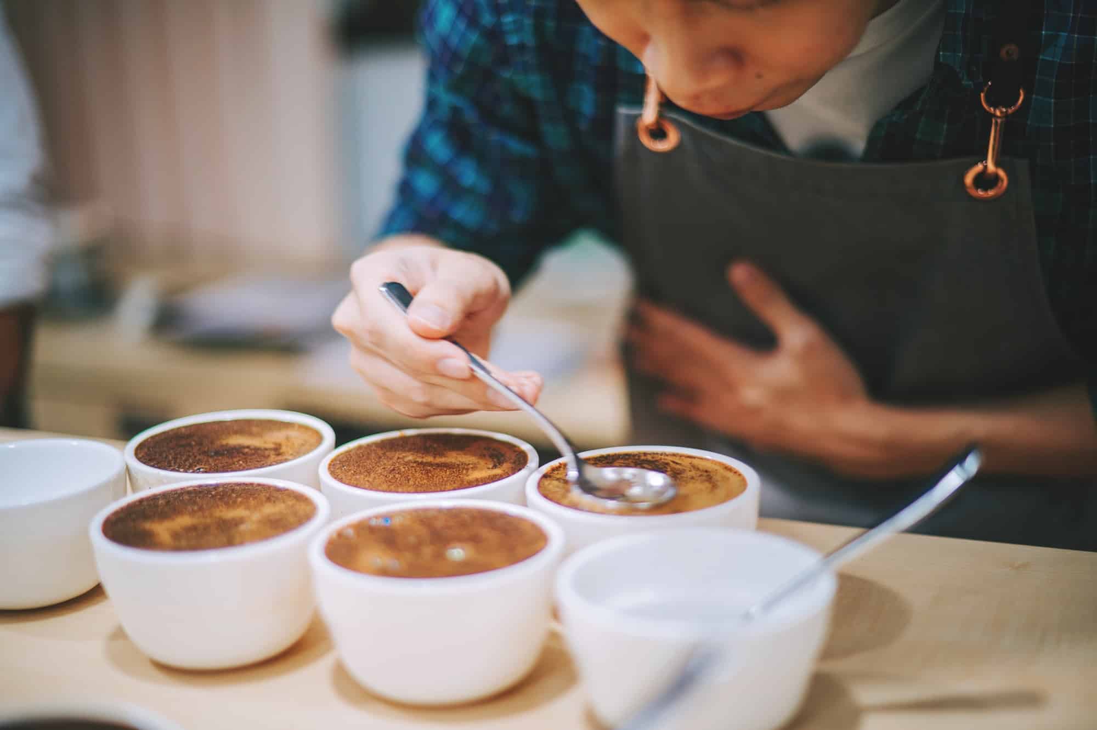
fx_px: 1523
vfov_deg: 27.0
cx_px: 548
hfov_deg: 39.6
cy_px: 365
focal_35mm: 50
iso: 160
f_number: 1.6
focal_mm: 50
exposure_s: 1/60
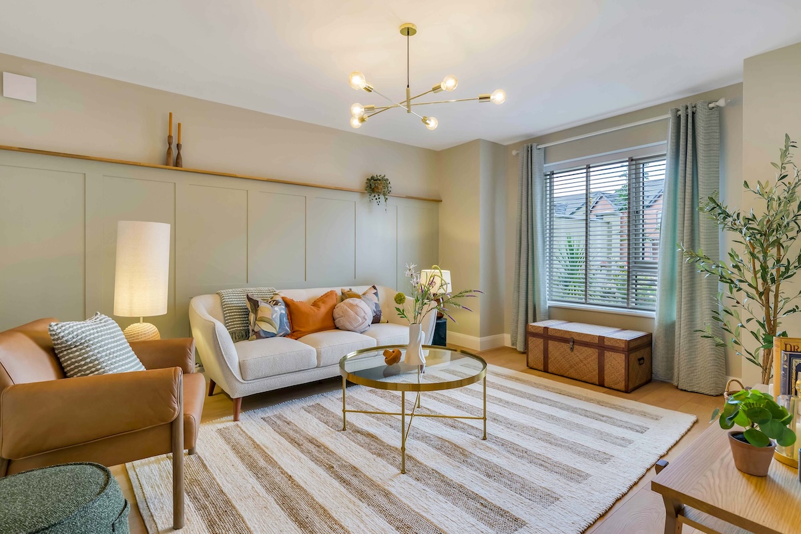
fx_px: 378
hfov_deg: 93.3
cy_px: 267
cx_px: 400
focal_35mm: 17
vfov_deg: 70.4
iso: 640
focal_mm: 17
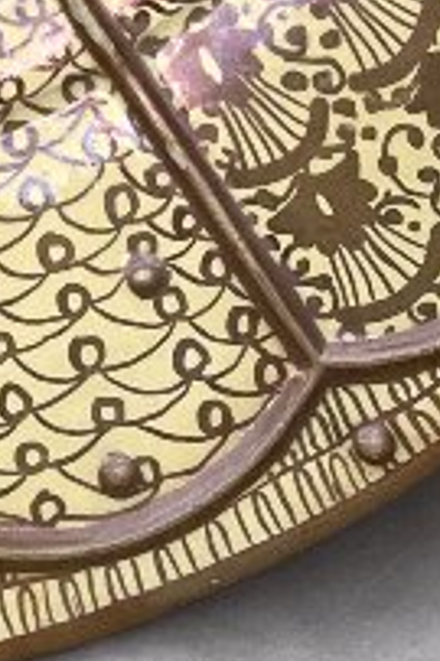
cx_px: -326
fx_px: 2938
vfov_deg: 11.6
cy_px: -645
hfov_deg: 8.3
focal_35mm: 160
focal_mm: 4.2
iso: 80
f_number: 1.6
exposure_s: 1/121
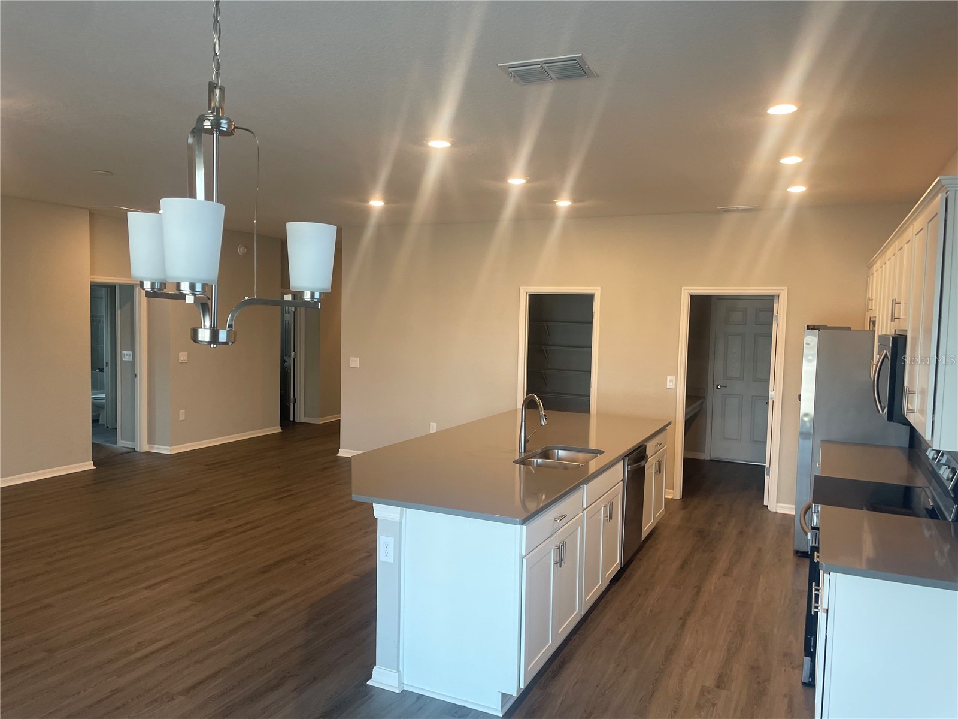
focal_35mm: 26
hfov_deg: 67.3
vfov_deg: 53.1
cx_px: 479
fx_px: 720
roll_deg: -1.2
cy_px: 360
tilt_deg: -3.6
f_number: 1.6
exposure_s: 1/60
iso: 80
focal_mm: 4.2
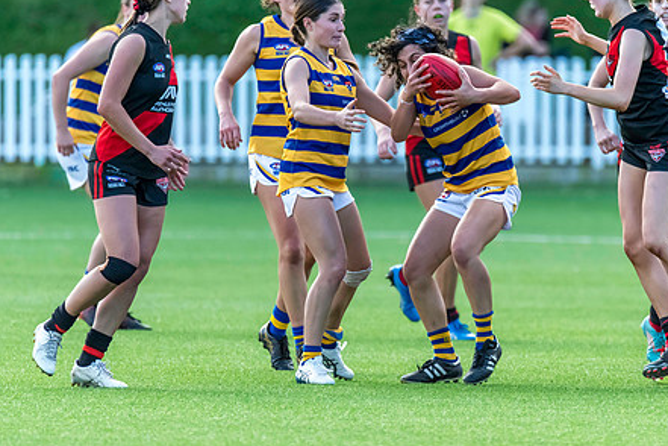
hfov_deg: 2.5
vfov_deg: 1.7
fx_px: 15437
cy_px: 192
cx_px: 393
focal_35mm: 832
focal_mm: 600
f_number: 6.3
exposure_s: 1/1600
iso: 3200
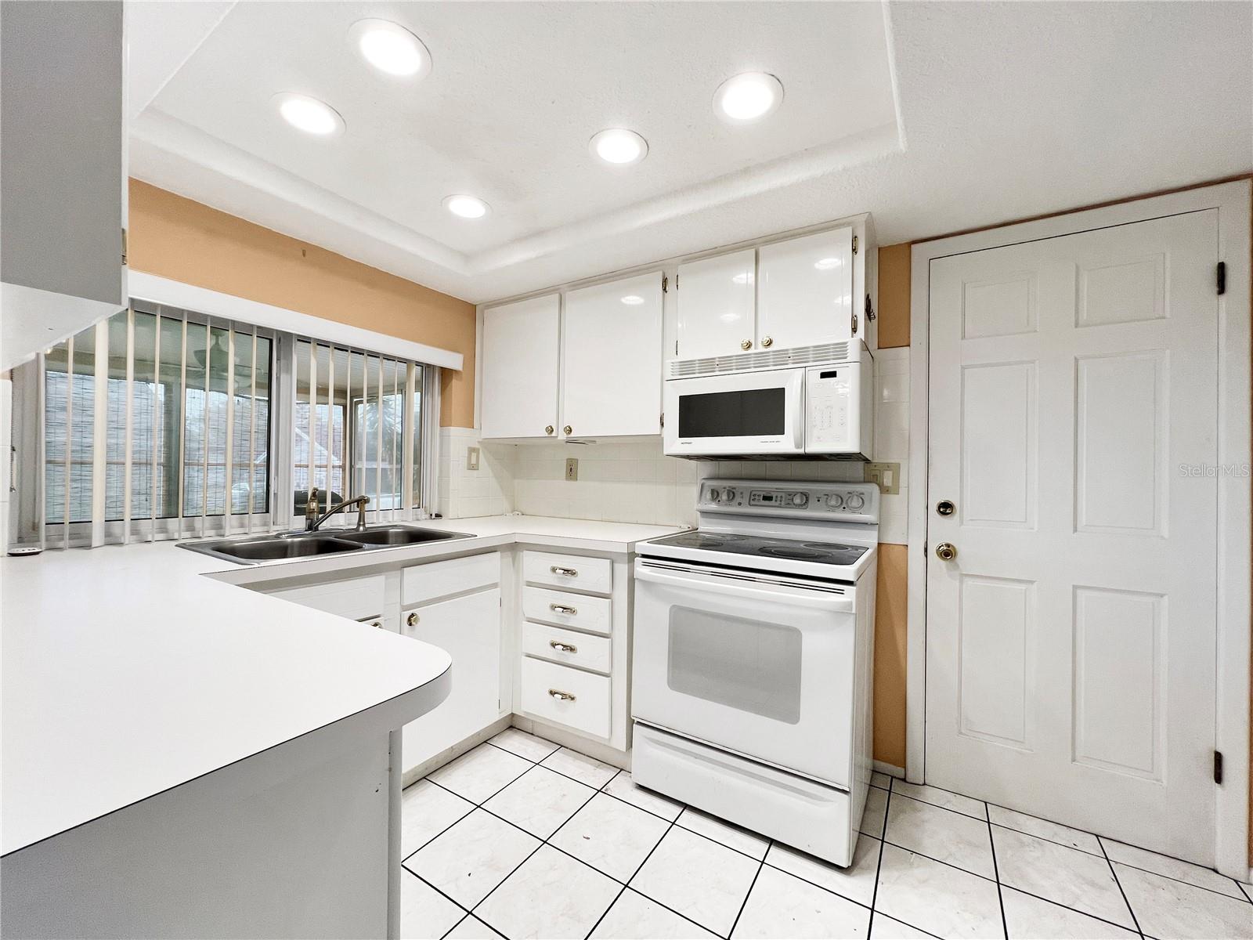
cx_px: 626
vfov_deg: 89.9
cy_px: 470
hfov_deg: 106.2
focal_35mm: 13
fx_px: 471
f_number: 1.8
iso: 80
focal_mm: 1.57
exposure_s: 1/120
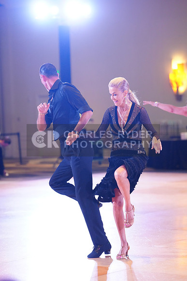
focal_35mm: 116
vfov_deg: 17.6
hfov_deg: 11.8
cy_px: 140
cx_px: 94
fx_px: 903
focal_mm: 116
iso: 5000
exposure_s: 1/320
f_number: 2.8
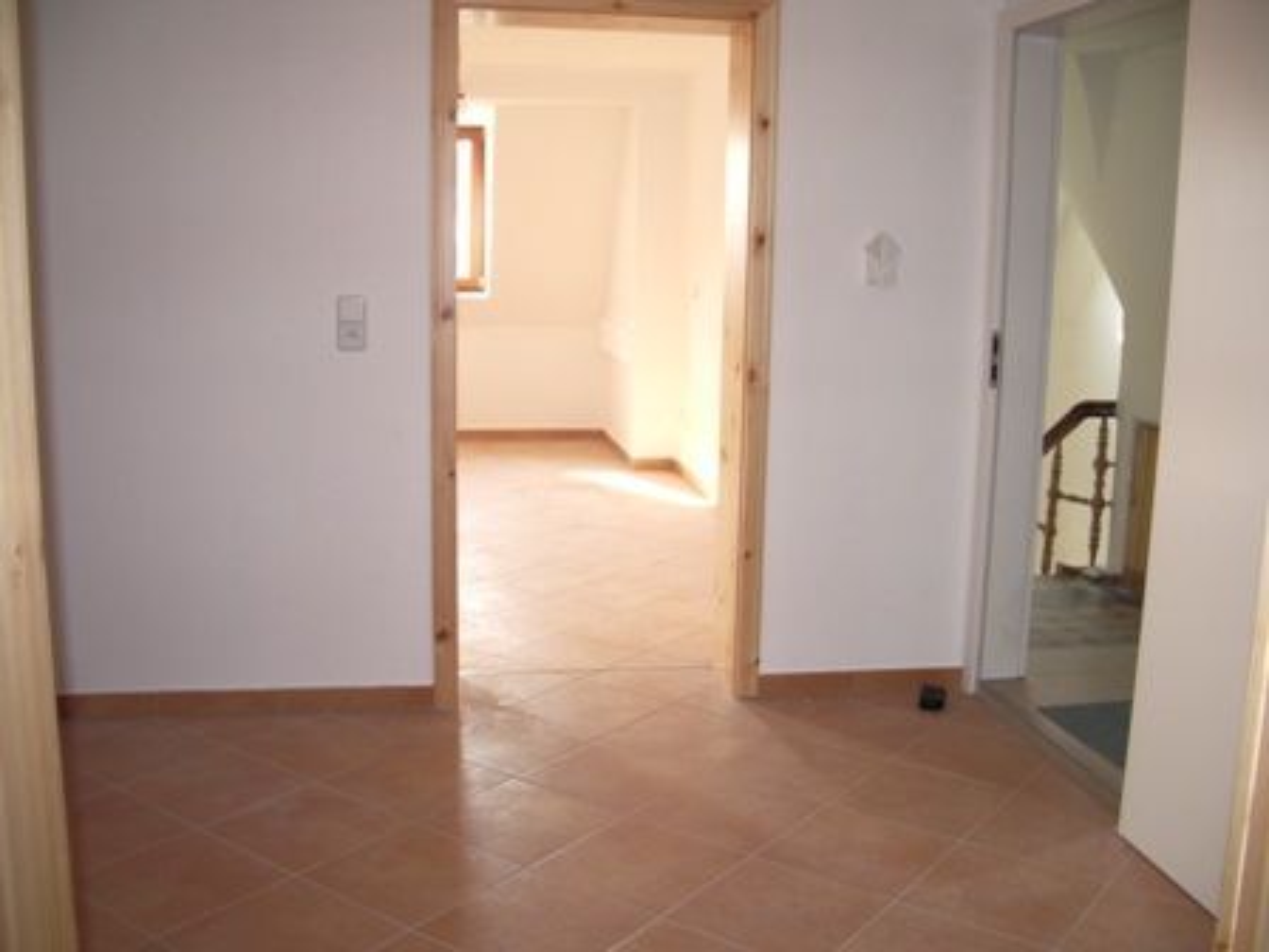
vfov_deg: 40.7
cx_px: 634
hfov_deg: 52.6
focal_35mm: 35
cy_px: 476
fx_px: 1283
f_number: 2.6
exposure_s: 1/40
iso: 80
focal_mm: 5.8
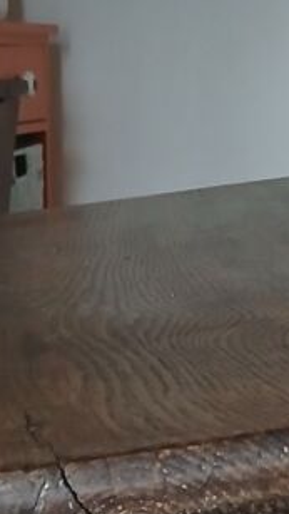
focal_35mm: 123
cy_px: 1076
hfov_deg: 9.8
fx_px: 1673
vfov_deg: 14.2
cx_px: 234
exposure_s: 1/25
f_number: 1.8
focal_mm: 3.98
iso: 250
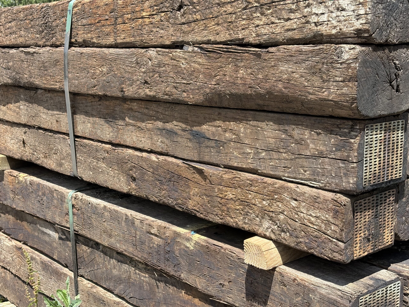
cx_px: 204
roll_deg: +2.2
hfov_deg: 36.8
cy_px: 154
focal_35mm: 52
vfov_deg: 28.0
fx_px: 614
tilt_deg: -7.4
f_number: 1.6
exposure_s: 1/1065
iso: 50
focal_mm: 5.96
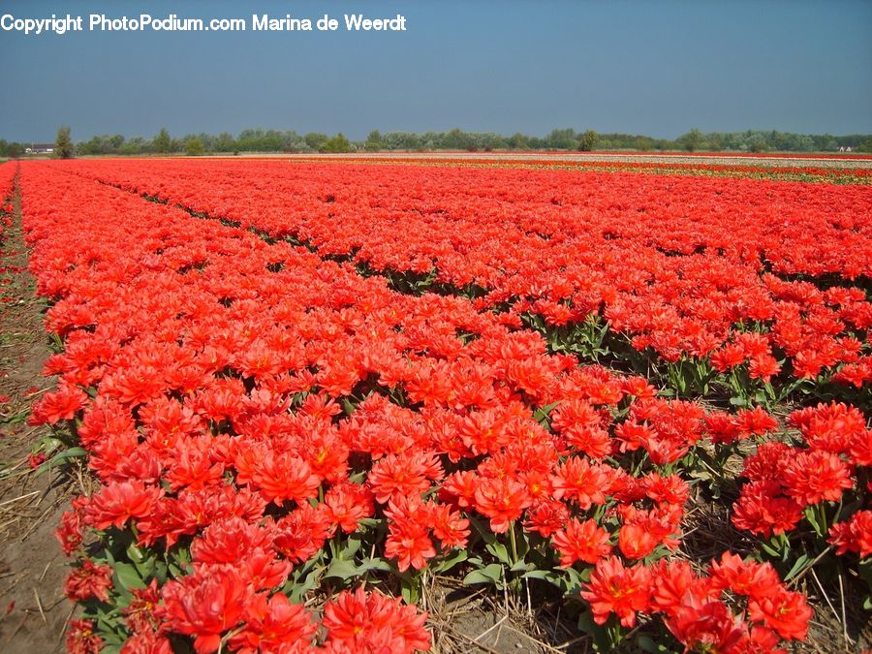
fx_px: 882
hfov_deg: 52.6
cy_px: 327
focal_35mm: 35
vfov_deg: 40.7
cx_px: 436
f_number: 7.1
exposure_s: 1/180
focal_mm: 7.4
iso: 50
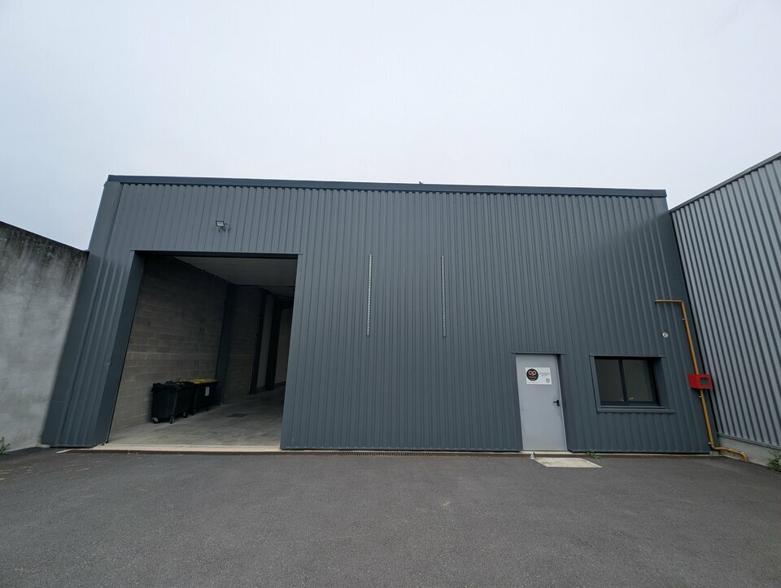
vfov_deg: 94.6
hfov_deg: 110.5
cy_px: 294
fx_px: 271
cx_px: 390
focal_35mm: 12
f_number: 1.95
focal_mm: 2.23
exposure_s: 1/1733
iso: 41
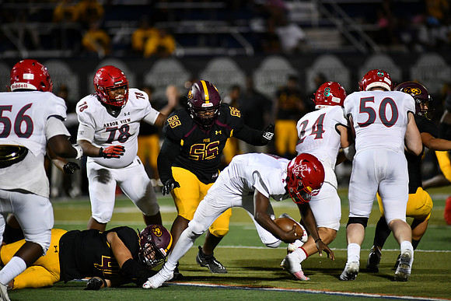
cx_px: 226
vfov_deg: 4.6
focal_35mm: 300
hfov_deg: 6.9
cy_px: 150
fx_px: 3759
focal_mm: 300
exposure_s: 1/1000
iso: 2800
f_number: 2.8
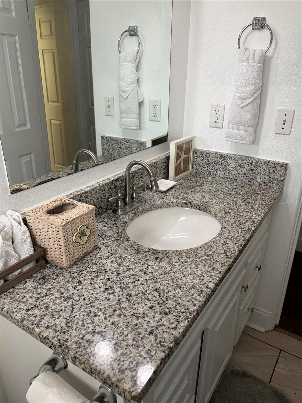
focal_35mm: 26
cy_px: 202
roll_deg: -1.3
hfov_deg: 53.1
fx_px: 302
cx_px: 151
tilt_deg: -22.2
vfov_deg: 67.3
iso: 125
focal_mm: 5.96
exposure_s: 1/121
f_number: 1.6
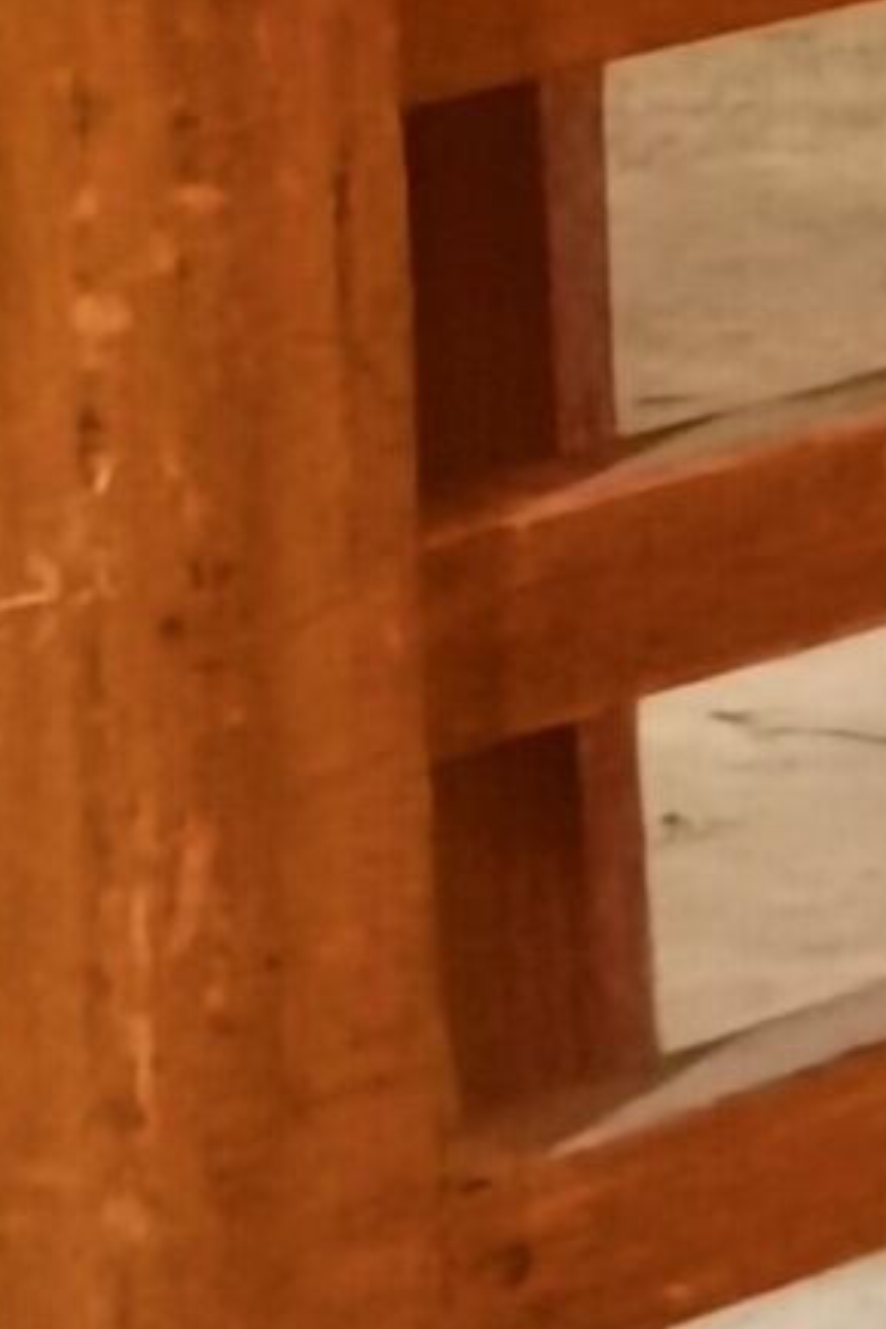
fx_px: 12292
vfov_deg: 6.2
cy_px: -79
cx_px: 2912
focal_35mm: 333
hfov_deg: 4.0
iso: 800
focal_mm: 6.71
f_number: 1.9
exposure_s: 1/25
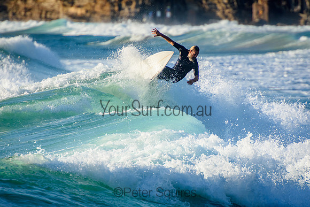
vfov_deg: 2.3
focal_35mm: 611
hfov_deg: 3.4
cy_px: 104
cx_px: 155
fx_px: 5258
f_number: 5.6
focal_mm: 400
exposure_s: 1/2000
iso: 450
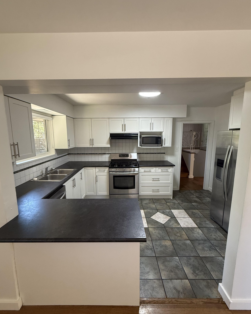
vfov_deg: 96.8
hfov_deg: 84.0
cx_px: 123
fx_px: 139
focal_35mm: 15
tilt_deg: -8.4
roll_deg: +0.5
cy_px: 155
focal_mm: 2.22
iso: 320
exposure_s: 1/120
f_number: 2.2
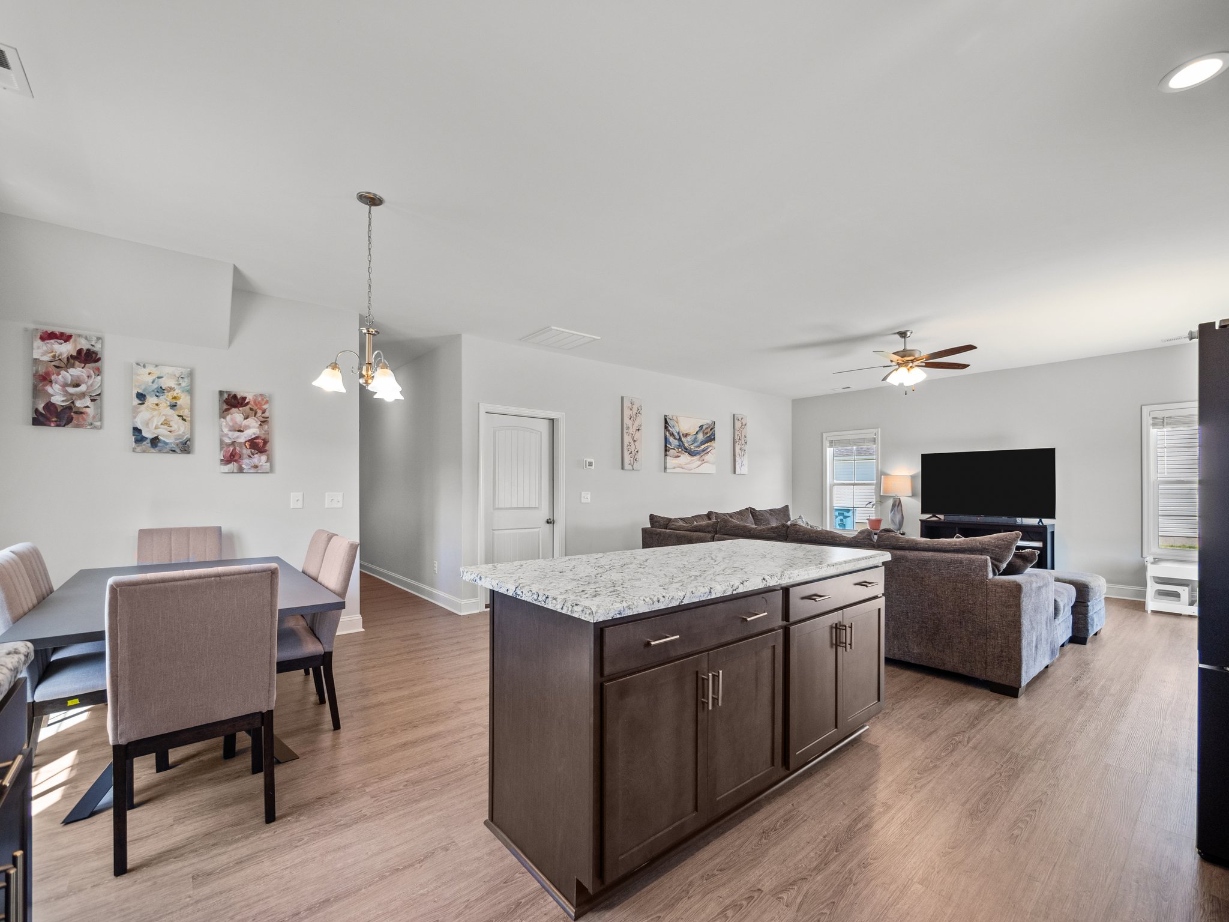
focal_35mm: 14
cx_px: 614
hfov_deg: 102.1
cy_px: 461
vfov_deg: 85.7
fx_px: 497
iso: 400
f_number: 4
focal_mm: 7
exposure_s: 1/50
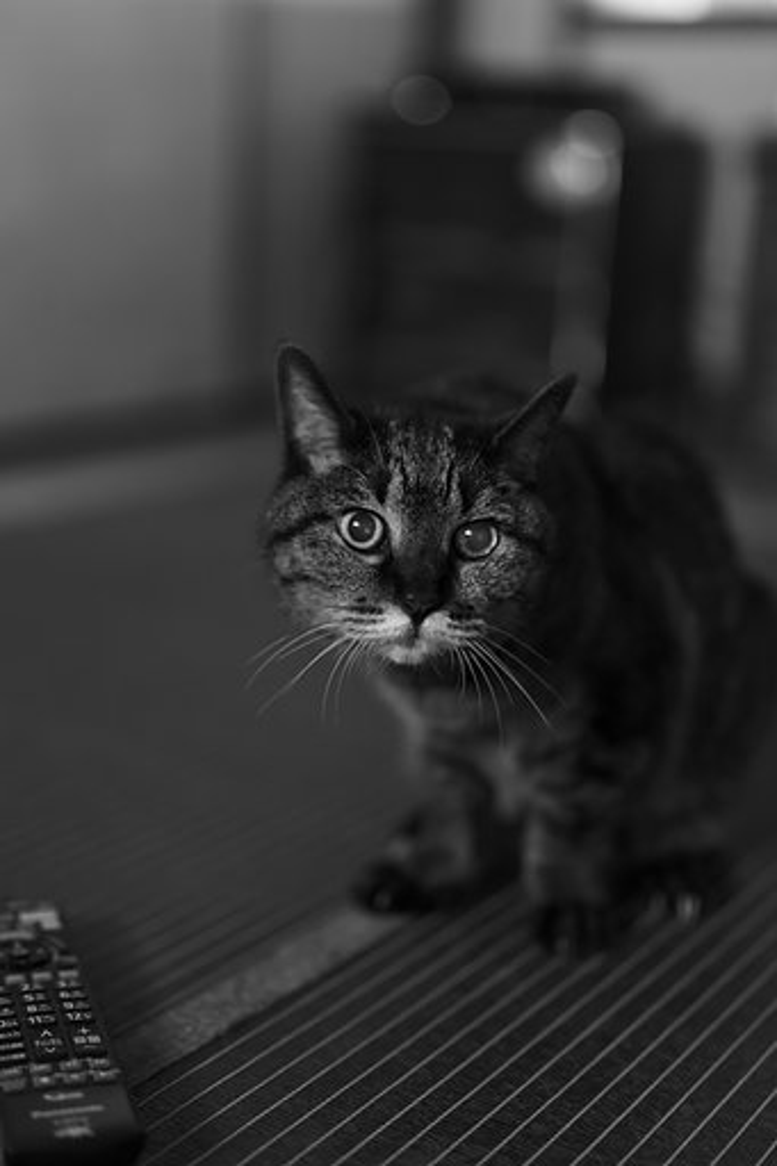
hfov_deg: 27.0
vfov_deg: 39.6
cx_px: 388
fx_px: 1620
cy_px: 583
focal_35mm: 50
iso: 2500
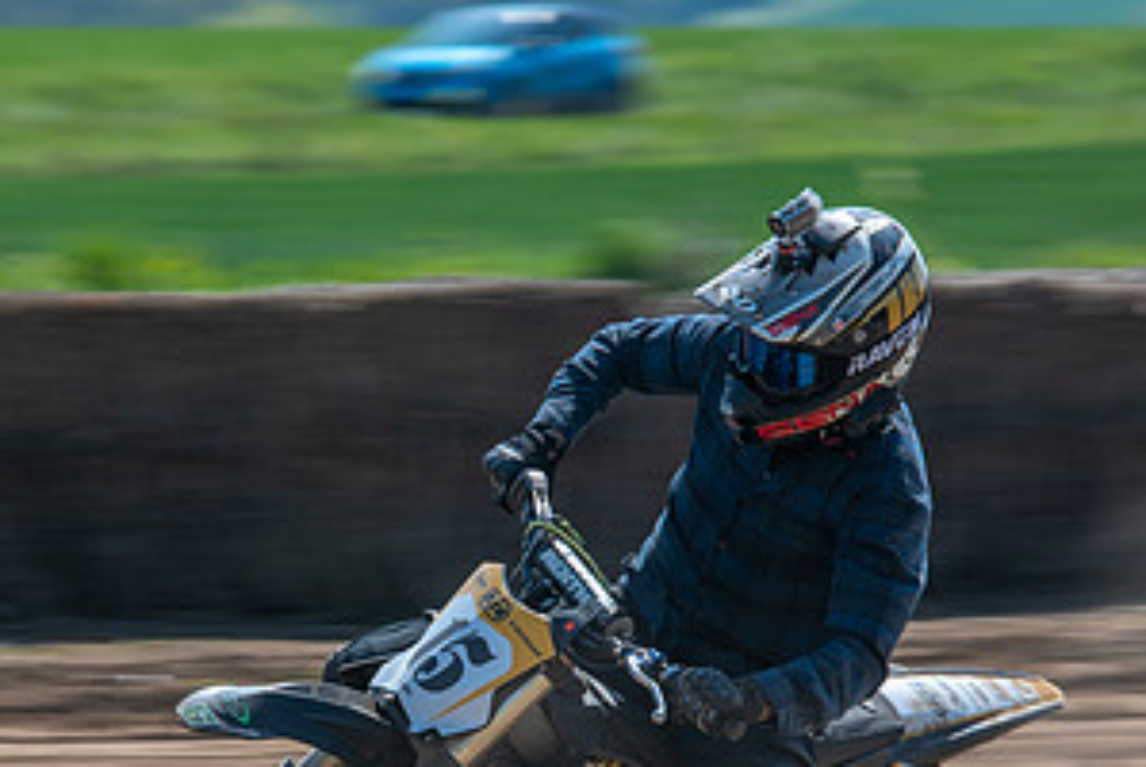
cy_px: 770
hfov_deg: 4.3
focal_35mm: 481
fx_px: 15326
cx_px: 452
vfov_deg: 2.9
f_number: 8
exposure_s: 1/125
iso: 100
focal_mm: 200
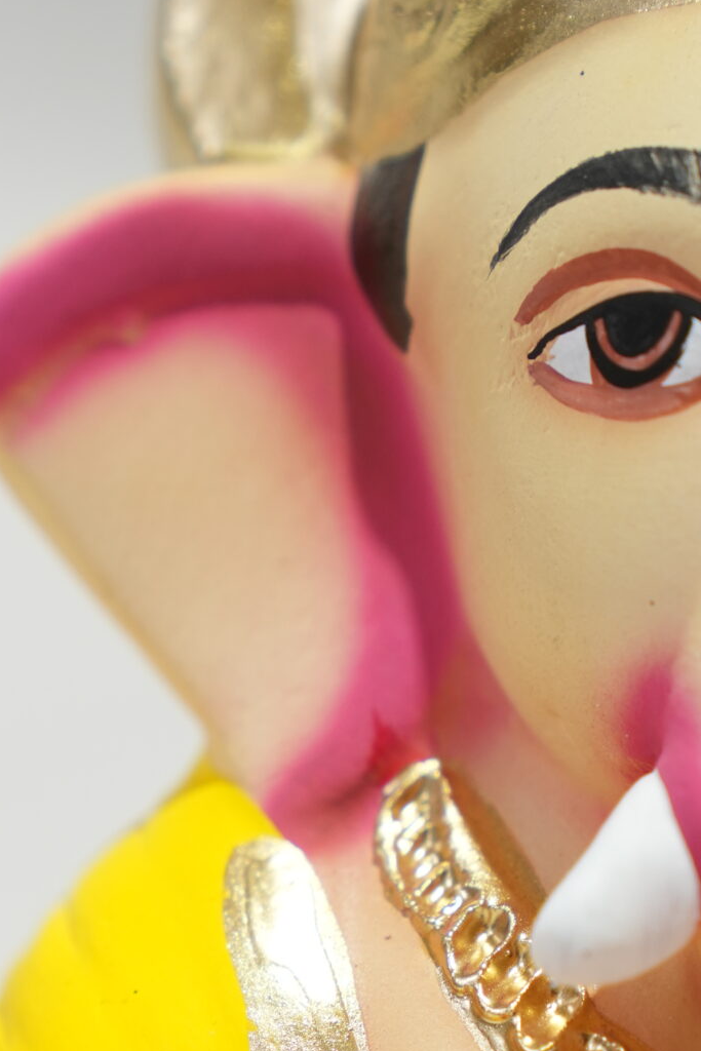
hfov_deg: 8.1
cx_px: 83
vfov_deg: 11.9
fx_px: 4963
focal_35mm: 170
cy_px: 1188
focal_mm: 68
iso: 800
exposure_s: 1/200
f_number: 3.5
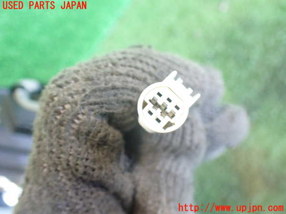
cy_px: 107
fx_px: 248
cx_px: 143
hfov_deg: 60.0
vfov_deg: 46.8
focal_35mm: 30
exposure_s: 1/60
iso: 800
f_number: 2.3
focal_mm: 5.4
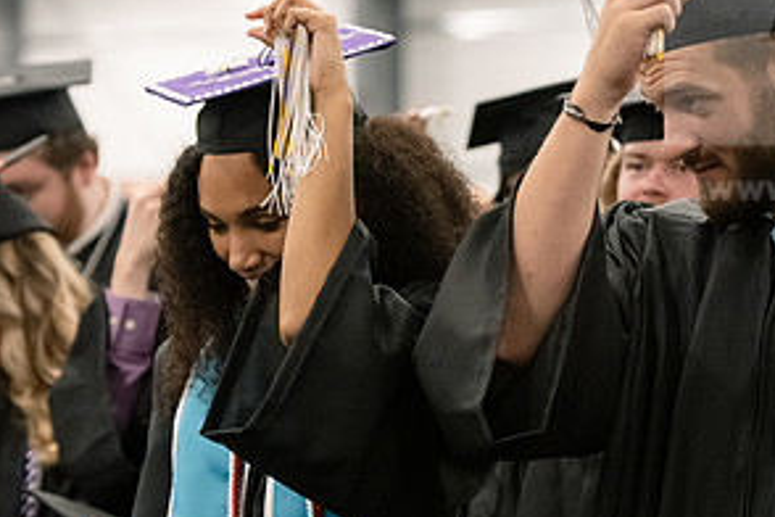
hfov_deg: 10.2
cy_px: 244
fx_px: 4327
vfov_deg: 6.8
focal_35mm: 201
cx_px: 585
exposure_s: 1/200
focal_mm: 102
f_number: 4
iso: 4000
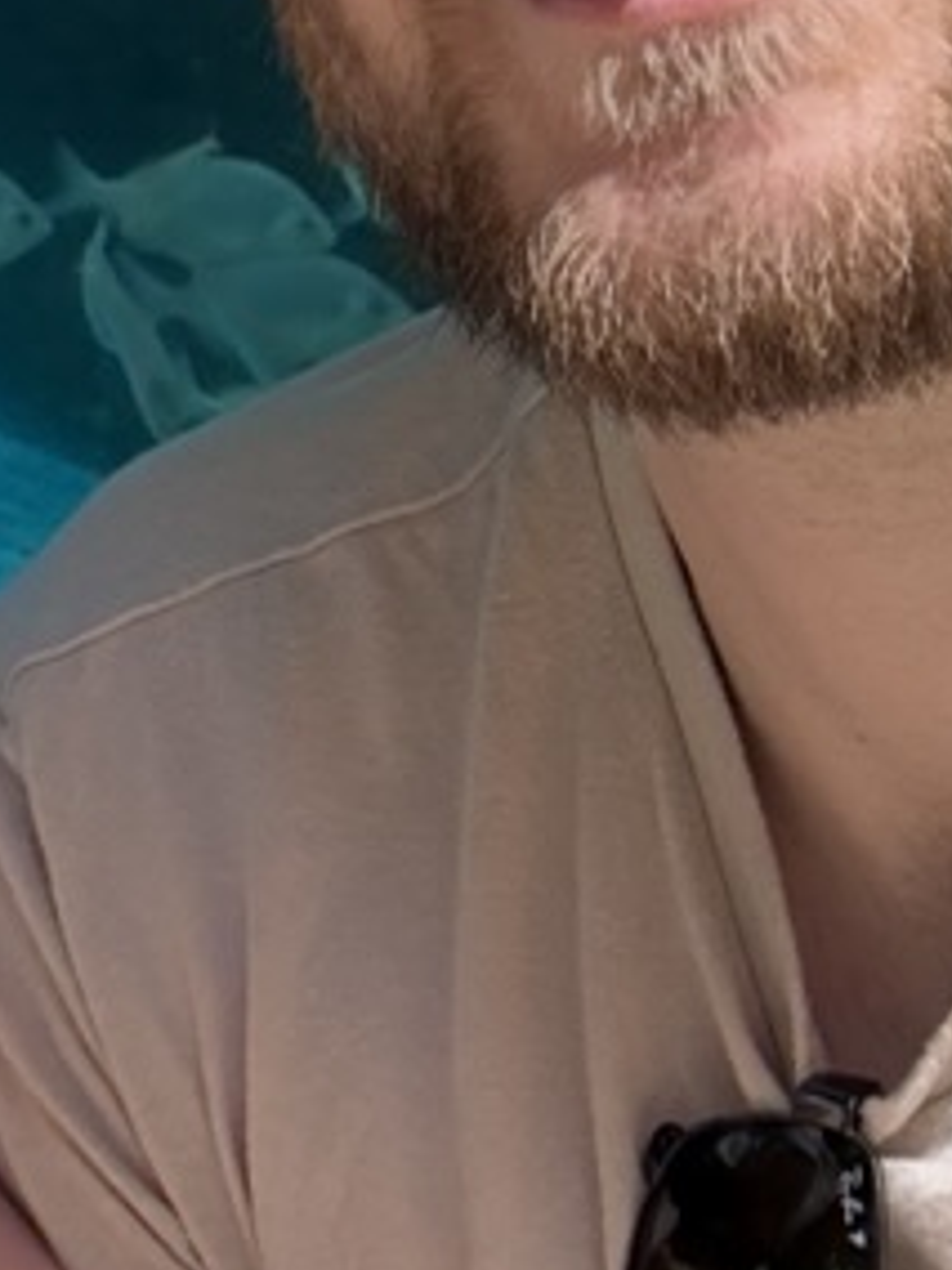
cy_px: -121
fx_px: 3960
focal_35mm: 108
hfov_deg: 13.0
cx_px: -456
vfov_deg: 17.6
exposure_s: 1/122
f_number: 1.9
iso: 32
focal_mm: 2.69
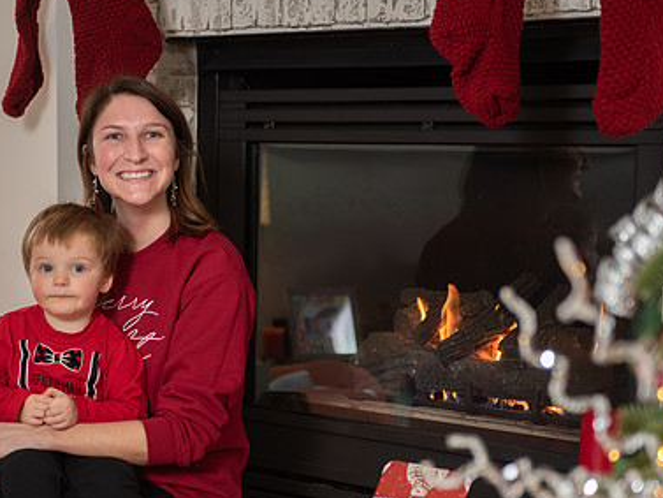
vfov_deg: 15.6
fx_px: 1820
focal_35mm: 95
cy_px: 314
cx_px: 295
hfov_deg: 20.6
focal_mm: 62
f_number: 2.8
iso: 500
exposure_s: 1/200
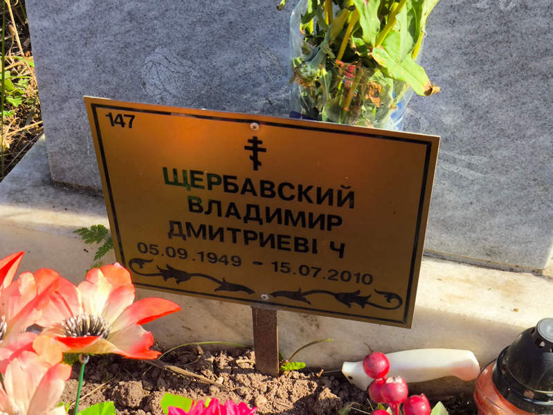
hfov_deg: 38.2
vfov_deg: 29.1
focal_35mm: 50
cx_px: 276
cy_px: 208
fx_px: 799
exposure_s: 1/649
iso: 50
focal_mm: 4.71
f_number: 1.7
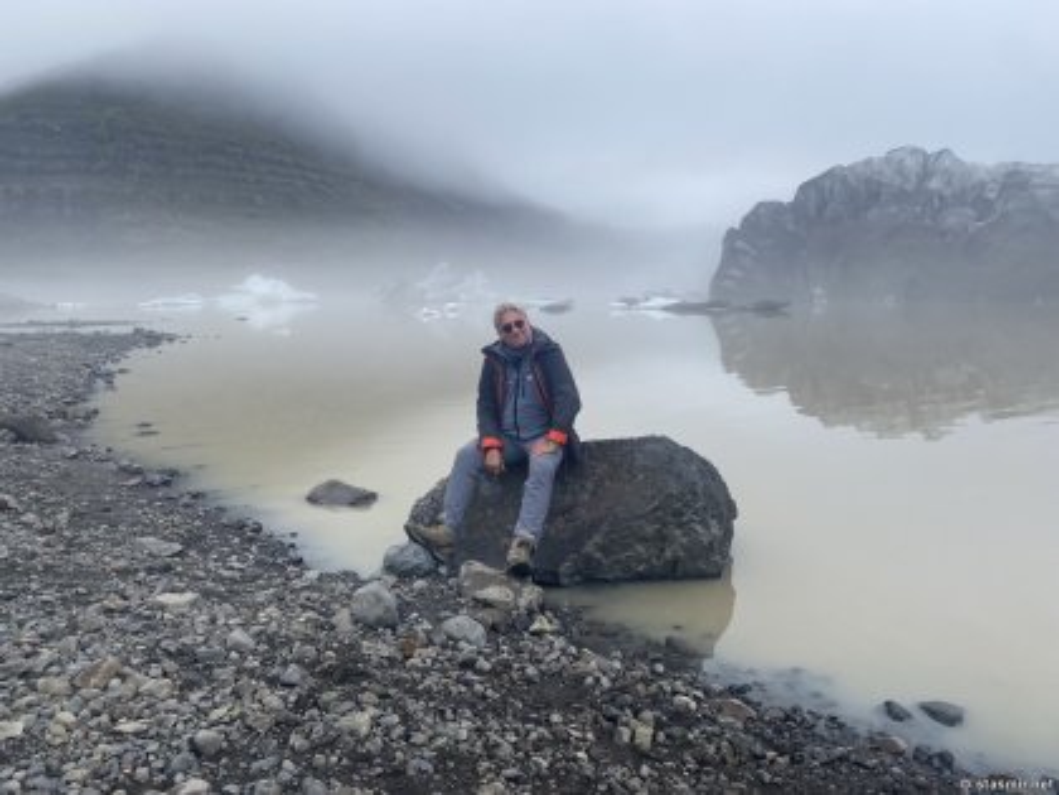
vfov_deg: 53.1
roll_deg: +0.9
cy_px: 398
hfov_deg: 67.3
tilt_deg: -6.3
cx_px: 530
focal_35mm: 26
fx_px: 795
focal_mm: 4.25
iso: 32
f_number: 1.8
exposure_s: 1/738
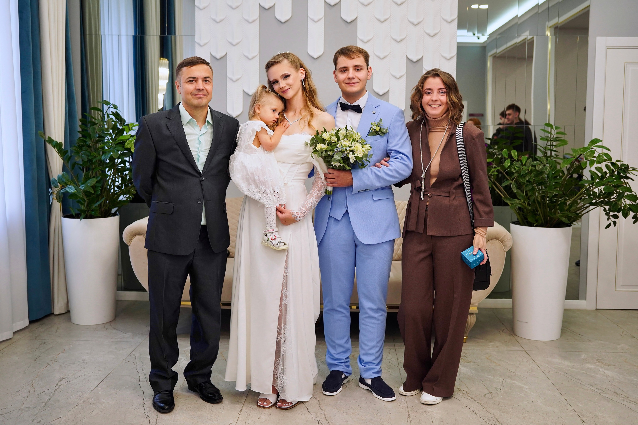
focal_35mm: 34
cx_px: 319
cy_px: 212
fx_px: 597
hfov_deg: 56.2
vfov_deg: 39.2
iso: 1250
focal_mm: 33.7
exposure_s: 1/250
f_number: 3.2
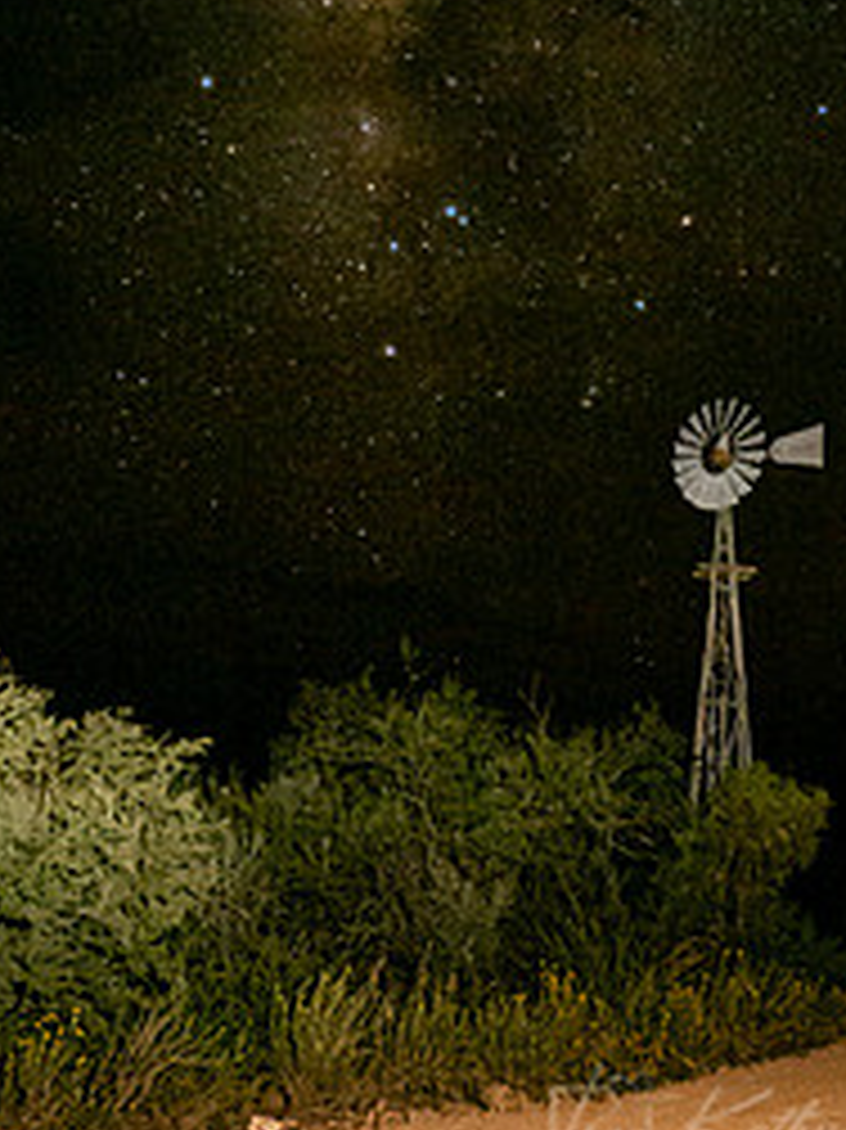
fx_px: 1402
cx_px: 551
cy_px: 185
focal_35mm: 43
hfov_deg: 33.3
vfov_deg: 41.5
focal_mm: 12
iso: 1600
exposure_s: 15
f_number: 3.5
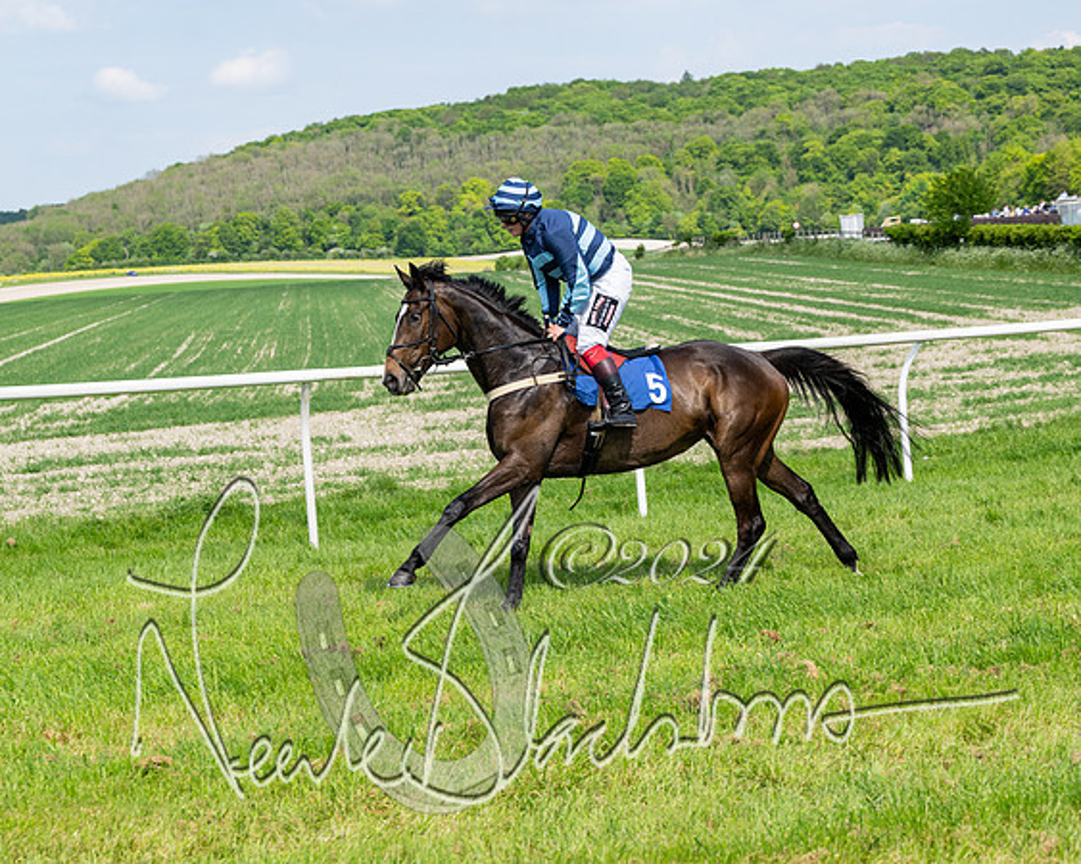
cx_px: 540
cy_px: 432
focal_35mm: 79
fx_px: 2523
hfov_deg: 24.2
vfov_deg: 19.4
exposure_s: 1/1250
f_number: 5.6
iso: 200
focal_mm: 70
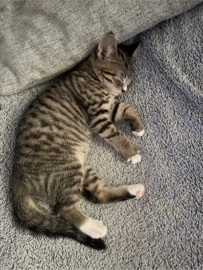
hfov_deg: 56.8
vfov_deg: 71.6
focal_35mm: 24
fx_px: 188
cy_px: 135
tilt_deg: -72.3
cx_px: 102
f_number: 1.78
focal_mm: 6.76
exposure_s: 1/13
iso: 1250
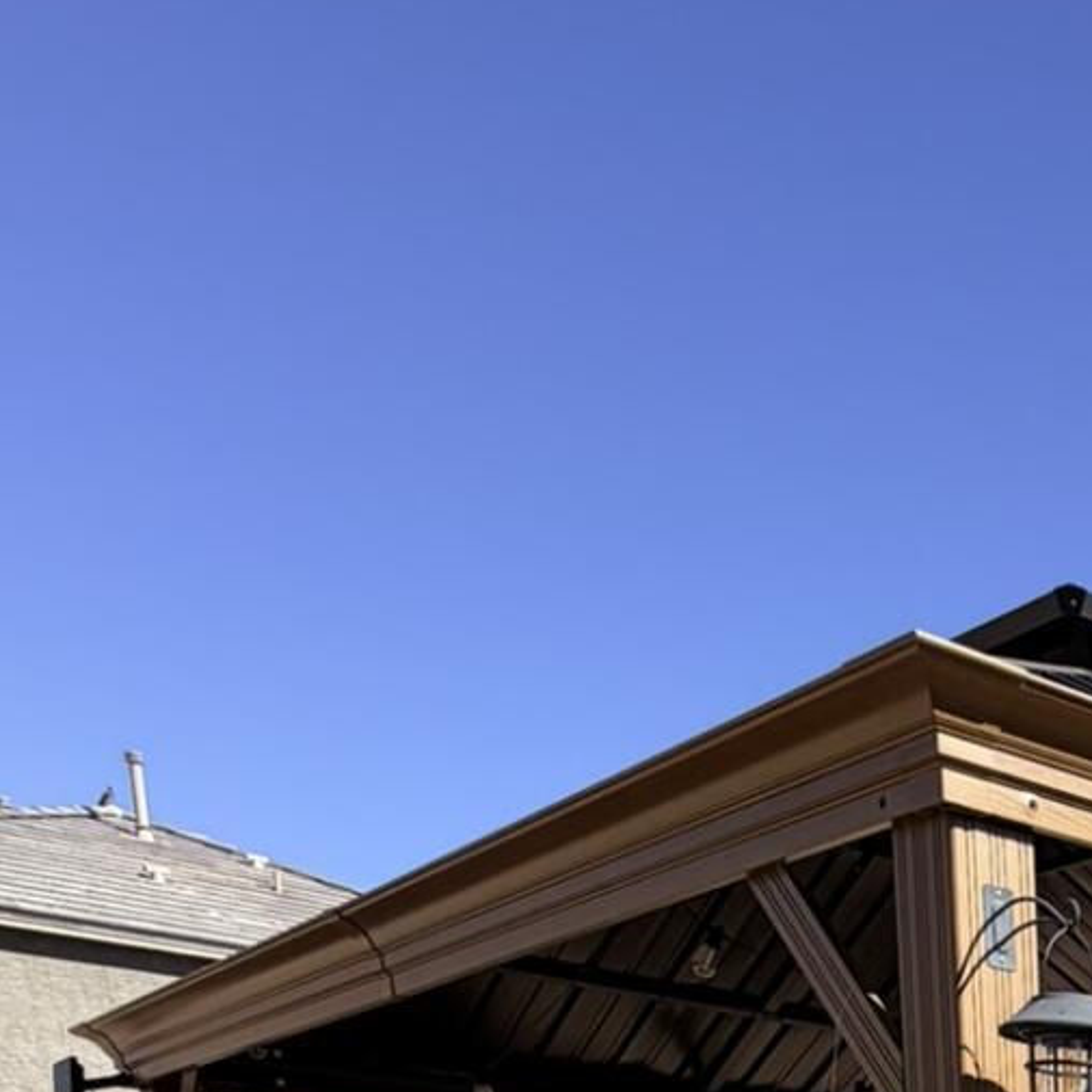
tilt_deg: -13.0
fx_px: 1749
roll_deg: -1.1
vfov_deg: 23.9
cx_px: 1412
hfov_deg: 28.5
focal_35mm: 49
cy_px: 1790
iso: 20
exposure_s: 1/770
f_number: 2.2
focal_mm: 2.22
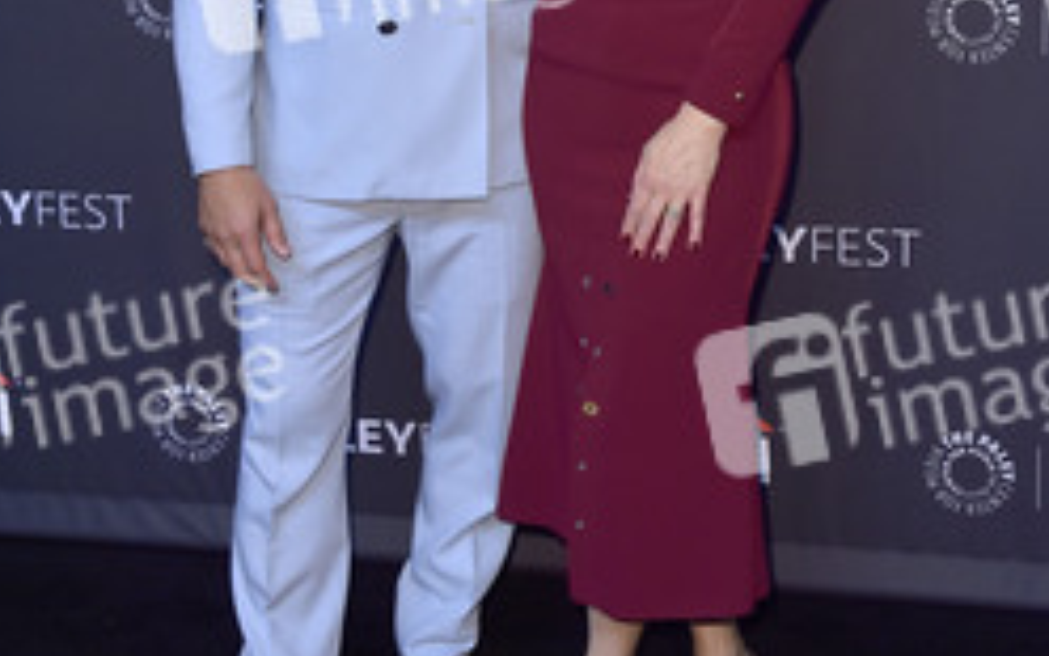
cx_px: 531
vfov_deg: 18.7
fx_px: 1973
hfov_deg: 29.8
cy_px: 165
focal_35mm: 69
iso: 500
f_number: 7.1
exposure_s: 1/250
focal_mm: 42
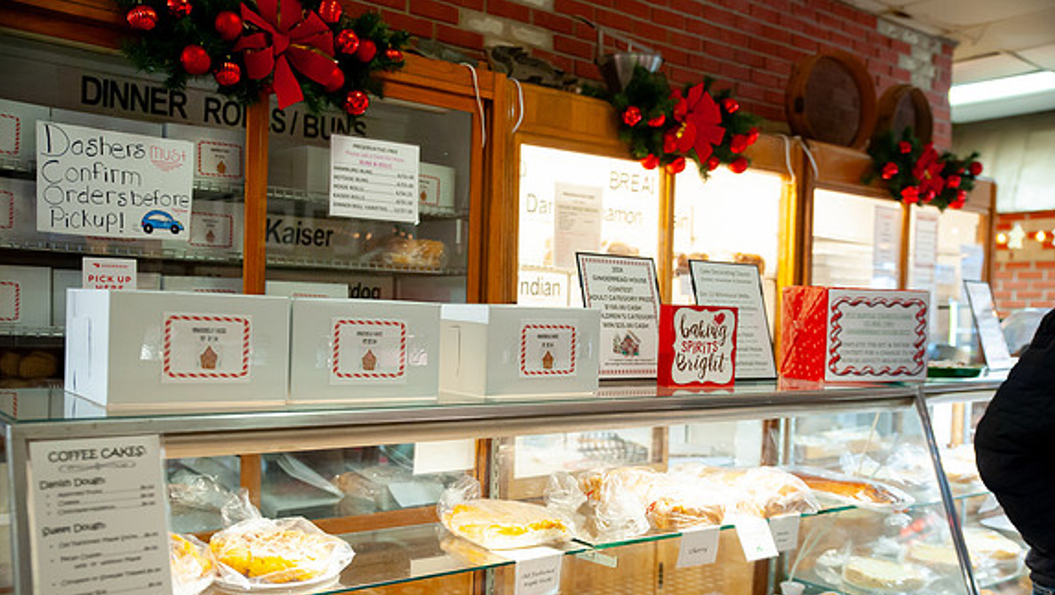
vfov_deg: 32.8
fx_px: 1008
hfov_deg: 55.3
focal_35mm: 36
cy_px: 341
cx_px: 525
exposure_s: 1/125
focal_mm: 34
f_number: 2.8
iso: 1600
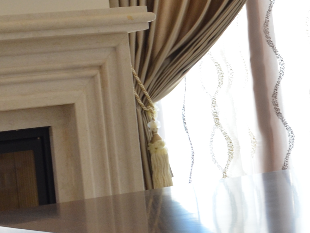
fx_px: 1280
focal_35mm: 143
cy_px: 25
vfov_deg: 10.3
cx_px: 223
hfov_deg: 13.8
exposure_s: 1/13
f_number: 9
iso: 500
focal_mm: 26
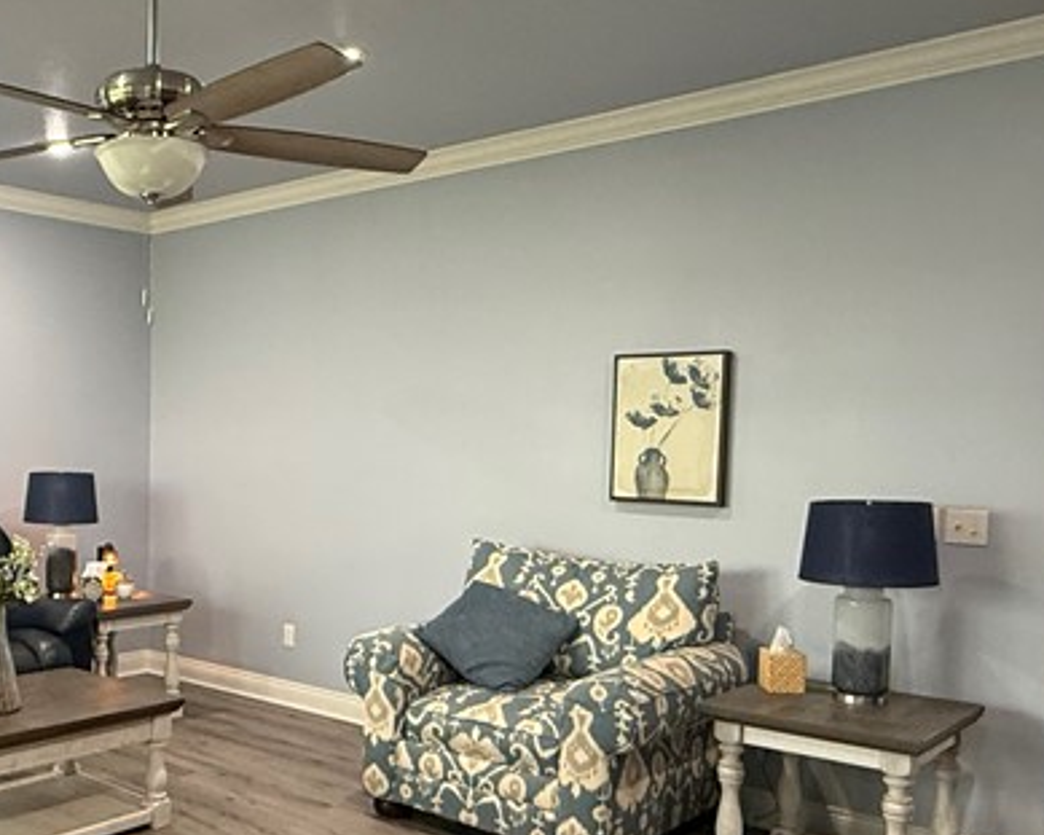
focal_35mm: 36
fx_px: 1112
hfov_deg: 47.1
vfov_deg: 40.9
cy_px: 505
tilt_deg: -2.5
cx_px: 182
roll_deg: -0.9
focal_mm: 2.22
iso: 400
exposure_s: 1/60
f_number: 2.2
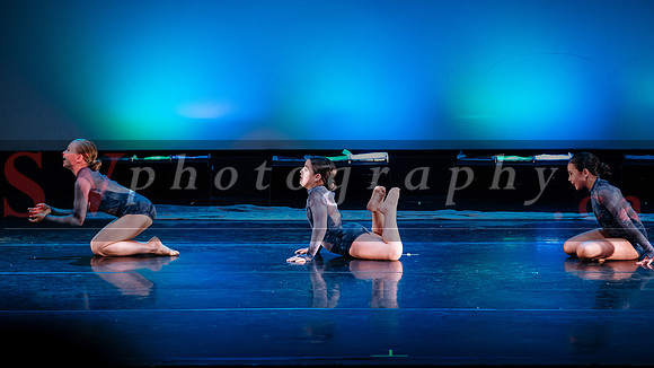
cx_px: 324
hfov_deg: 14.6
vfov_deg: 8.2
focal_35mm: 147
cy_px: 92
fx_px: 2557
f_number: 2.8
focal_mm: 107
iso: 1250
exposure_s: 1/500
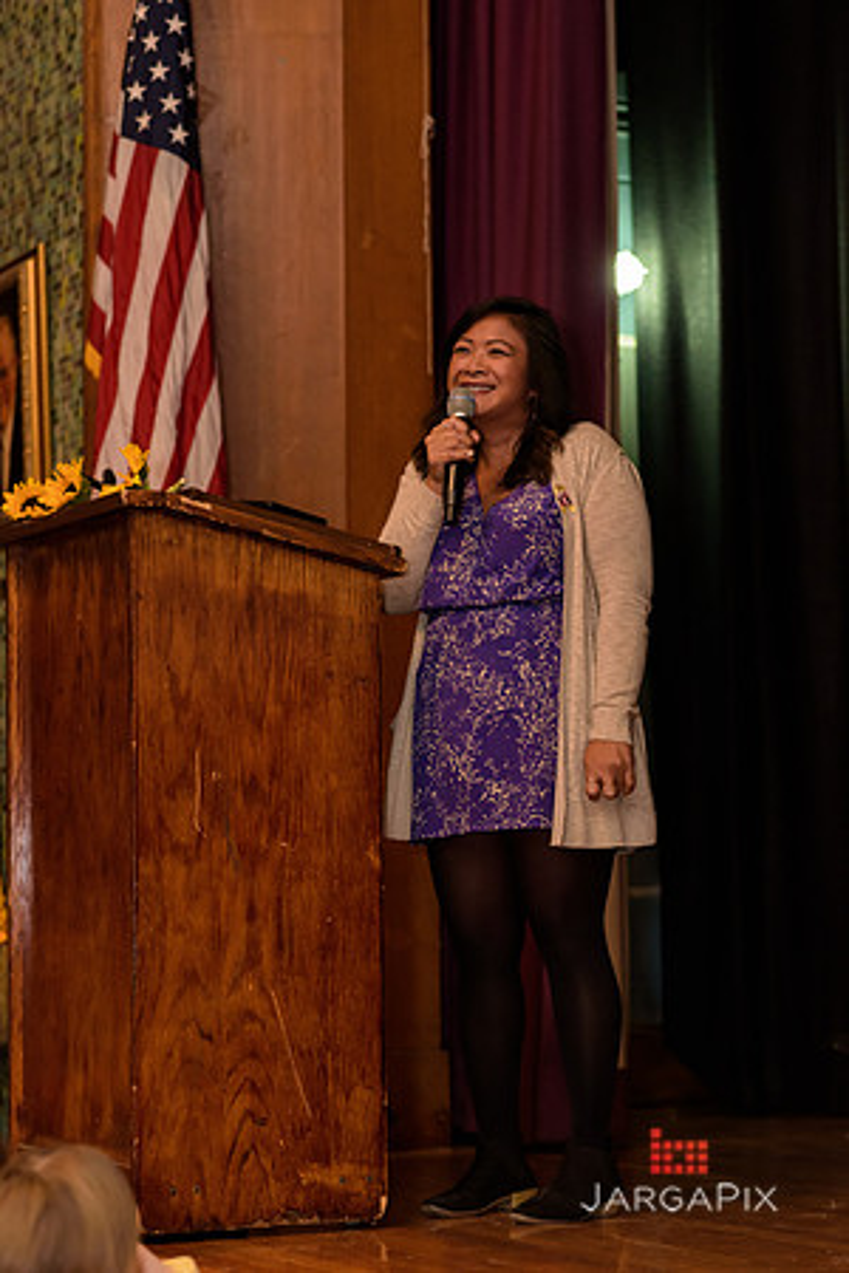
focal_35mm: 85
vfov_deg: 23.9
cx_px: 424
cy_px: 636
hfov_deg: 16.1
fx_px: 3007
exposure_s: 1/160
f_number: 2.8
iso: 1000
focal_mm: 85
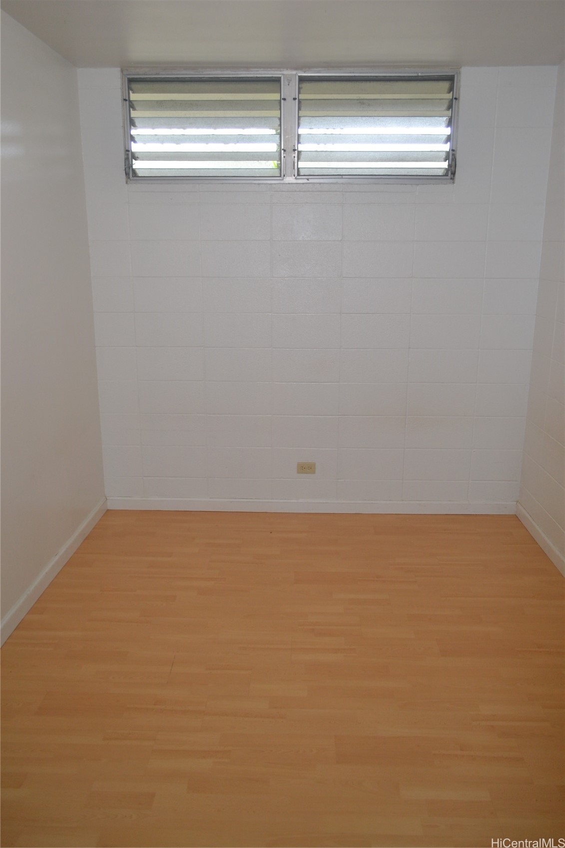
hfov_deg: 47.9
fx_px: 636
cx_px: 282
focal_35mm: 27
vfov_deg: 67.4
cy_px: 424
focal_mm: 18
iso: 560
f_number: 3.5
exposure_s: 1/60
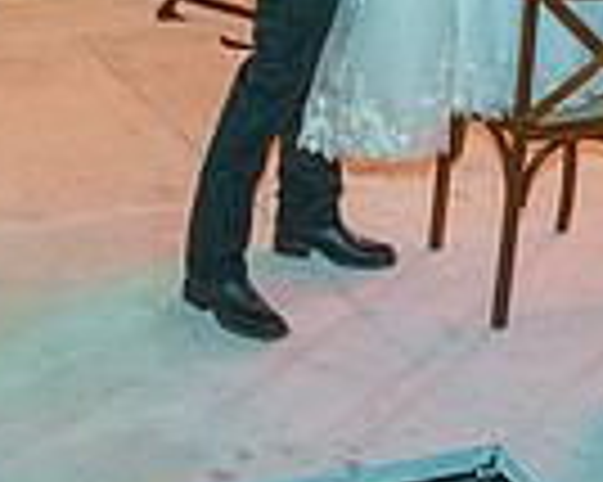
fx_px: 2033
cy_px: -327
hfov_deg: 16.9
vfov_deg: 12.6
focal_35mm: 114
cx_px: 230
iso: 2500
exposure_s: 1/80
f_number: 5
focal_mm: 28
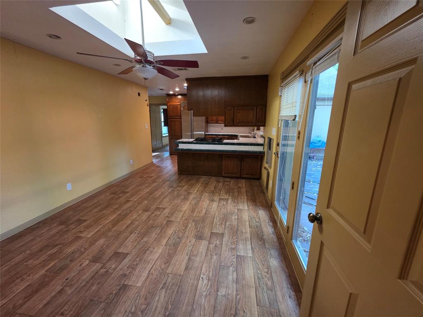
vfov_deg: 89.9
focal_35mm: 13
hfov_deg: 106.2
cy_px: 158
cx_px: 212
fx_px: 159
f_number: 1.9
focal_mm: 2.2
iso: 500
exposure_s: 1/60
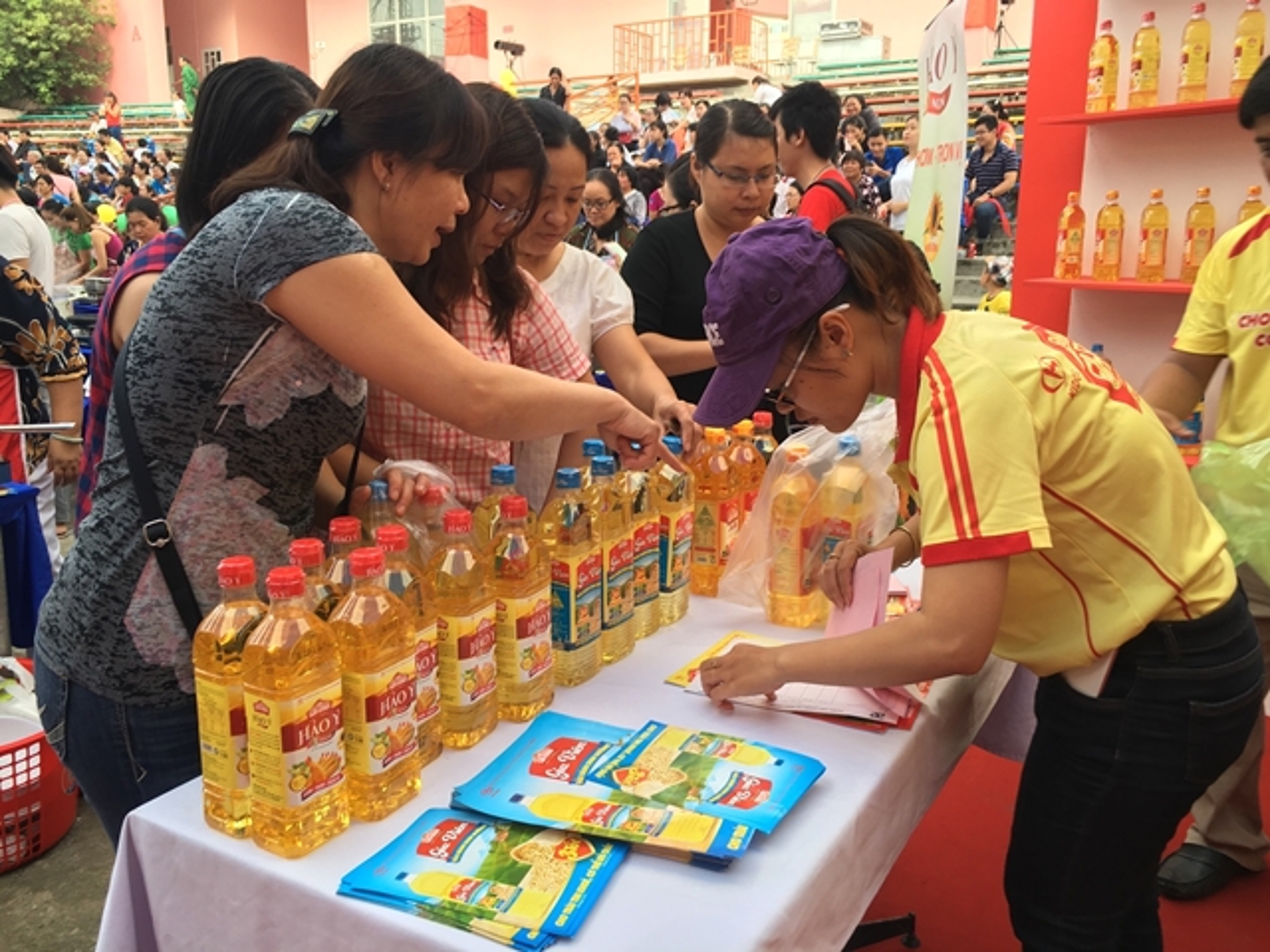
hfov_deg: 61.7
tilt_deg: -13.1
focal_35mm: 29
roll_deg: -0.2
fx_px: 1064
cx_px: 635
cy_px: 476
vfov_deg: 48.2
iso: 25
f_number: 2.2
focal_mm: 4.15
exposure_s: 1/117
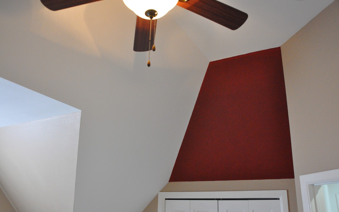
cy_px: 113
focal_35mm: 33
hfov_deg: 58.9
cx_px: 170
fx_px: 300
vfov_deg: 38.8
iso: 3200
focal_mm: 21
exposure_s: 1/100
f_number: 5
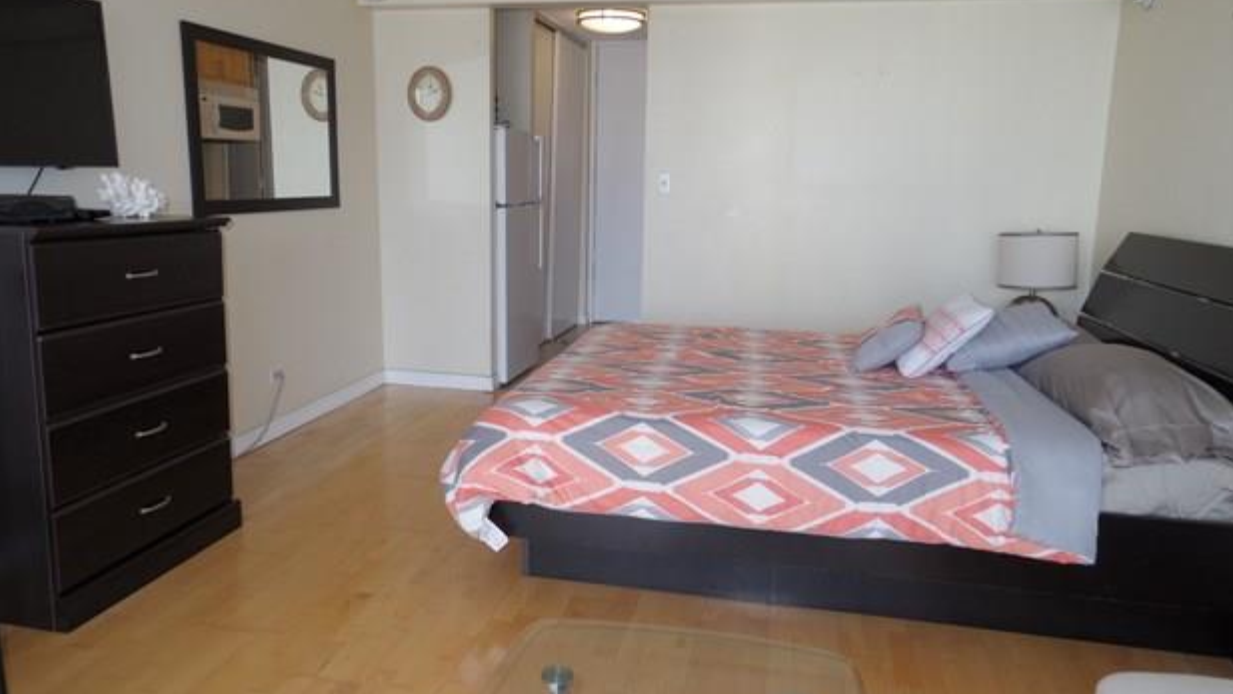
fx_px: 850
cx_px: 606
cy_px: 296
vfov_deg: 44.3
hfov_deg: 71.9
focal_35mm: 26
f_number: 2.8
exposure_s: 1/60
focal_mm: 5
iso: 100
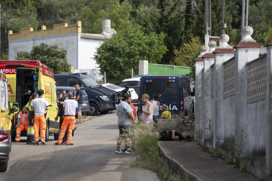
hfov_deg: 9.7
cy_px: 99
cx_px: 103
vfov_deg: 6.4
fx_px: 1609
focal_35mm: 213
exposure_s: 1/800
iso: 125
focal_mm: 165
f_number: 4
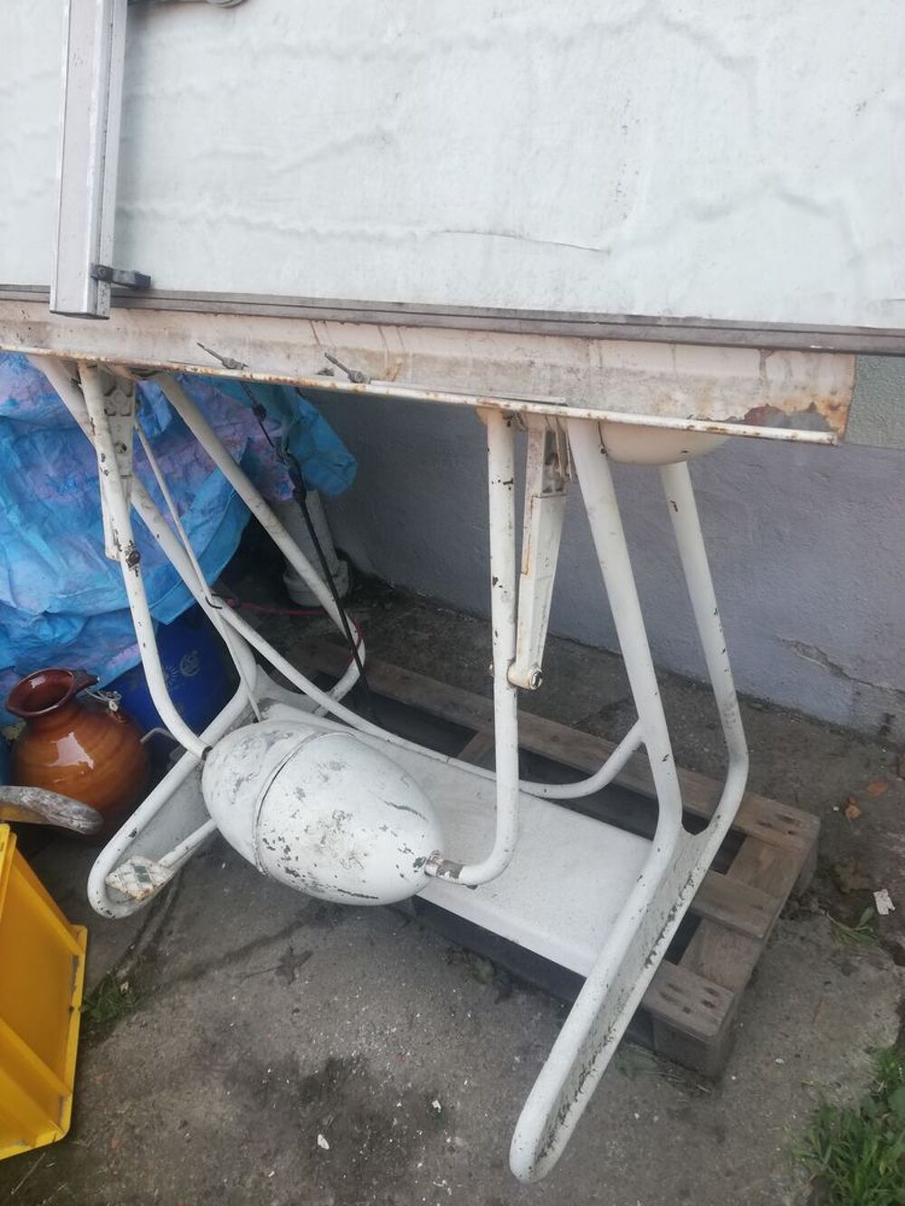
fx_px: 906
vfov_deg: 67.3
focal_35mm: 26
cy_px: 603
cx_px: 452
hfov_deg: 53.1
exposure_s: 1/132
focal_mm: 3.81
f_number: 2.2
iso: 50
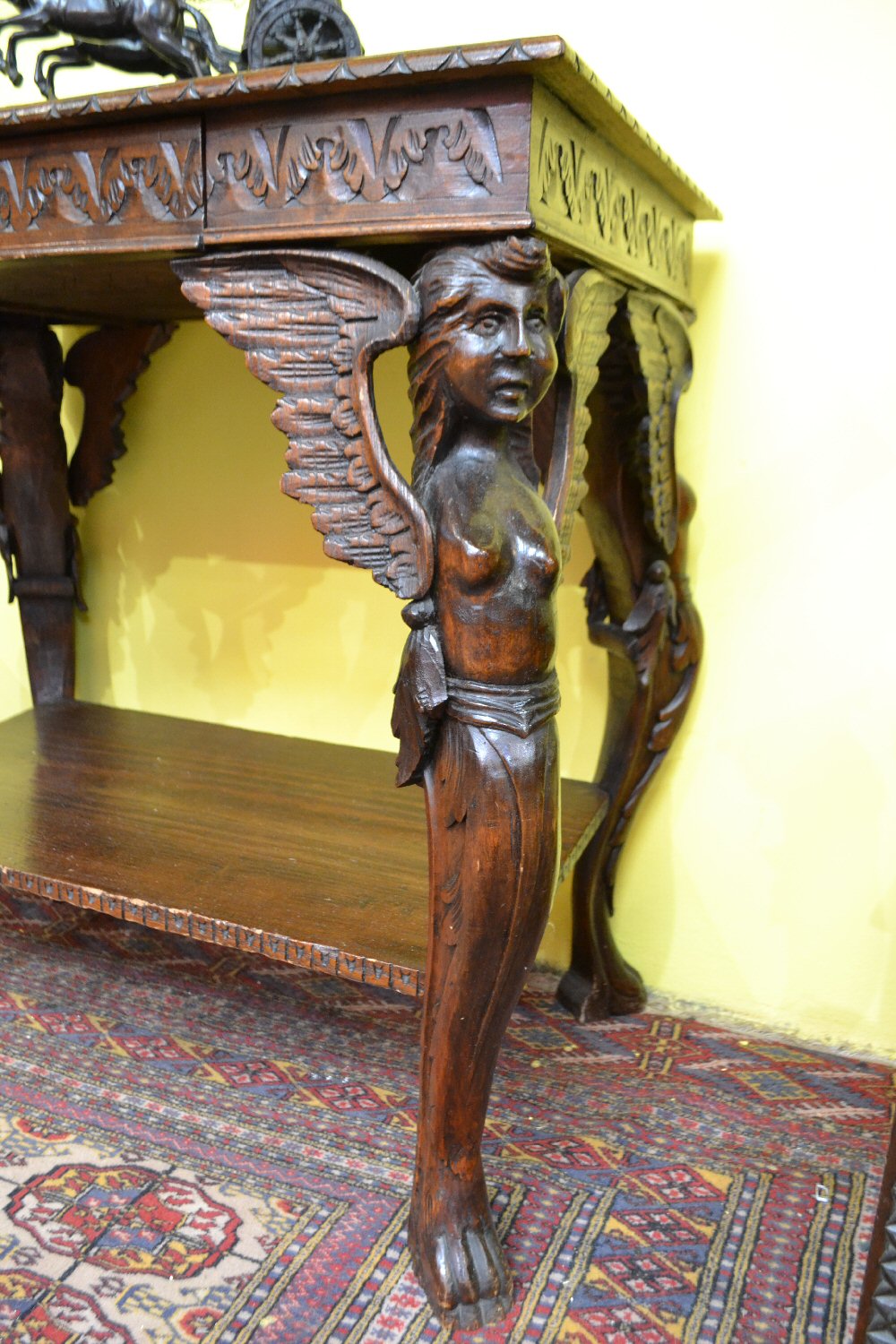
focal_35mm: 27
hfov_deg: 47.9
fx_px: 1008
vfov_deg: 67.4
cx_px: 448
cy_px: 672
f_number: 5
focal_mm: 18
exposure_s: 1/30
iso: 2200
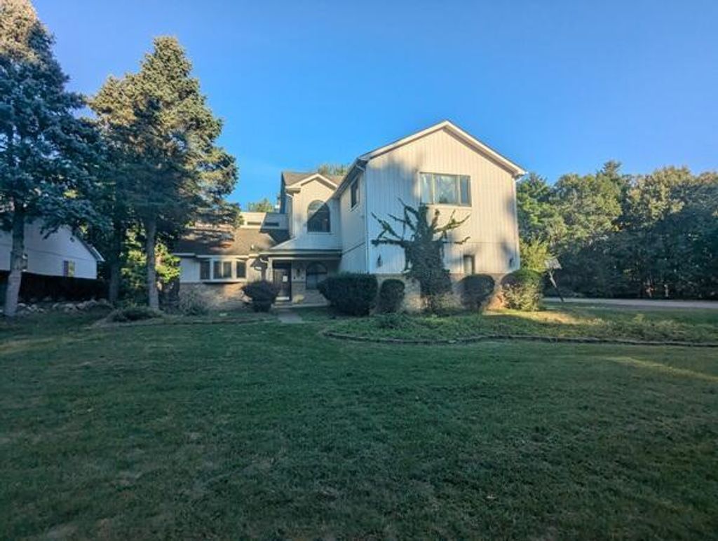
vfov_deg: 78.3
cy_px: 270
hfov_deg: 94.4
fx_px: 332
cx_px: 359
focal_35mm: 16
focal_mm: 2.35
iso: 46
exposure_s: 1/1603
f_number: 2.2
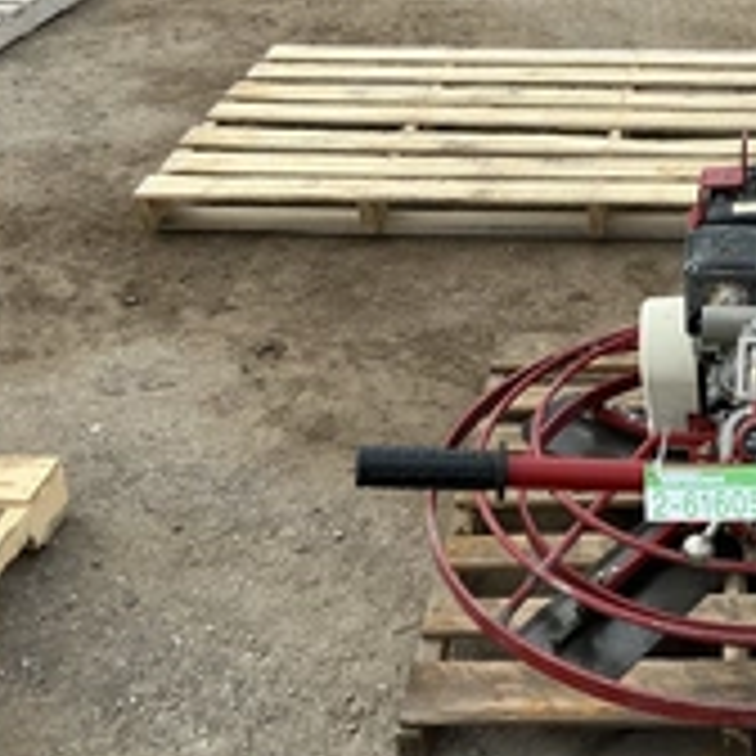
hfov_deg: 28.2
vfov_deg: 29.1
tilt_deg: -29.5
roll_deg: +1.1
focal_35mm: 59
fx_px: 1458
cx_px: 652
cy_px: 346
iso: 25
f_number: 1.8
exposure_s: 1/540
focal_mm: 3
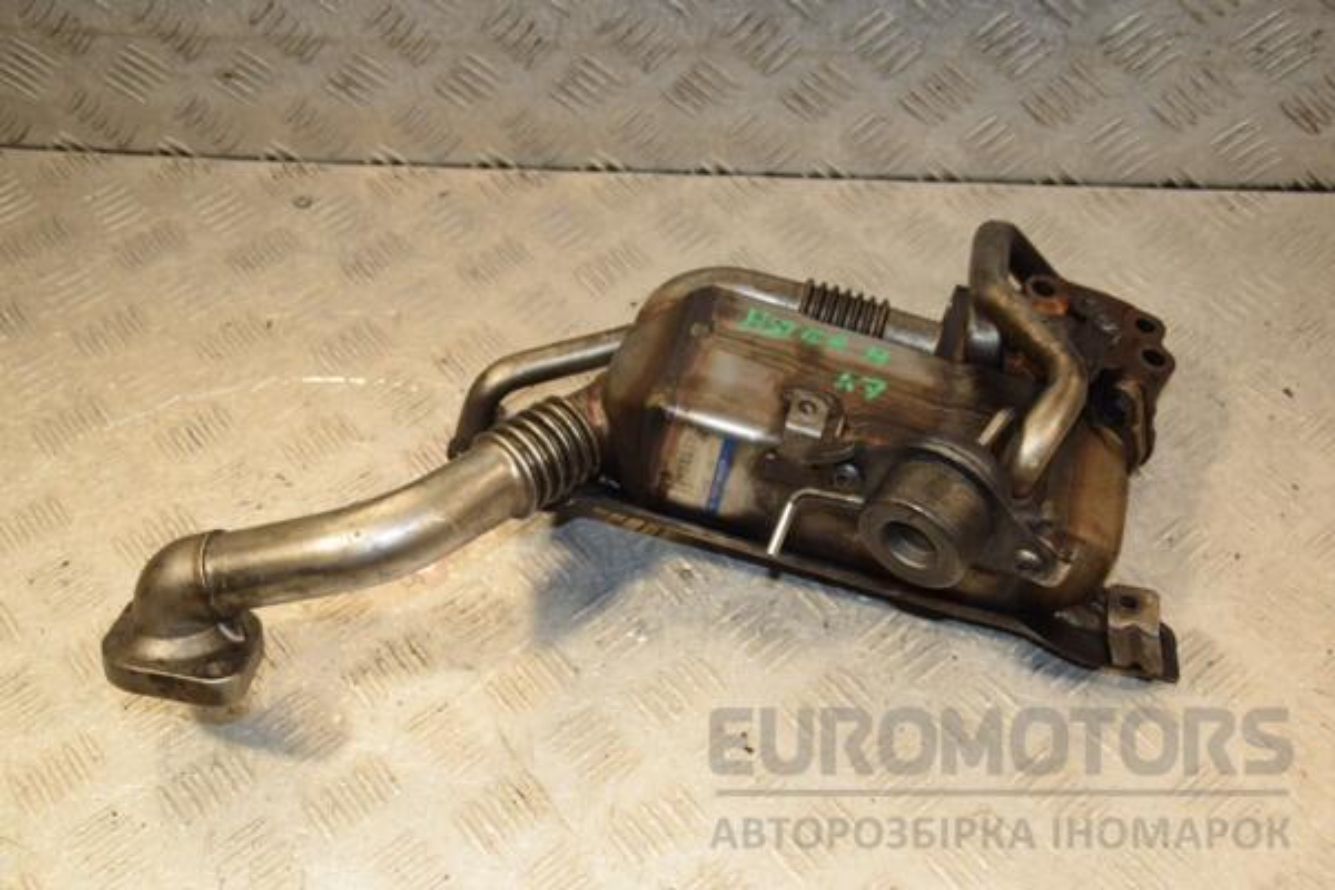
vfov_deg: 29.9
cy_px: 445
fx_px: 1669
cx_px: 668
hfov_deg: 43.6
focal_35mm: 45
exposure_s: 1/200
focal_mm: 30
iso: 800
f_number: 6.3
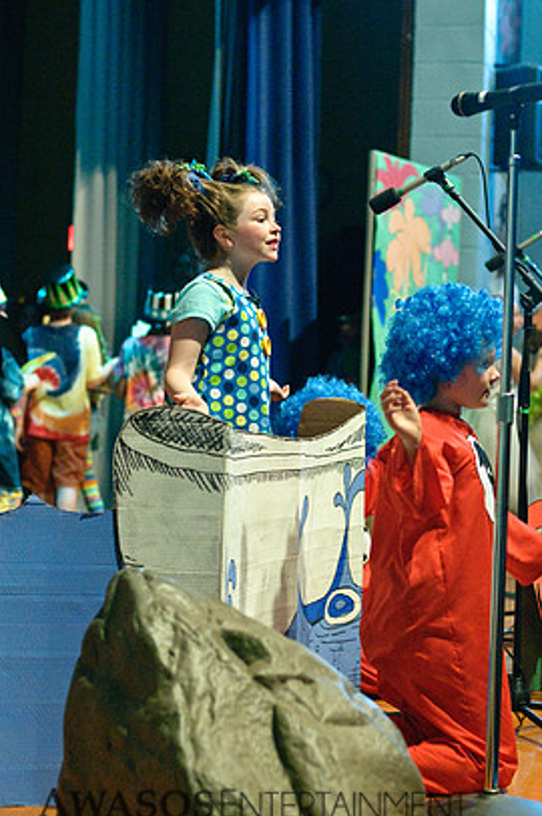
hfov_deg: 16.4
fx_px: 1881
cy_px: 435
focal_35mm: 83
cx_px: 298
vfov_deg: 24.5
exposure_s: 1/200
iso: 4500
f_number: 2.2
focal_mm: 50
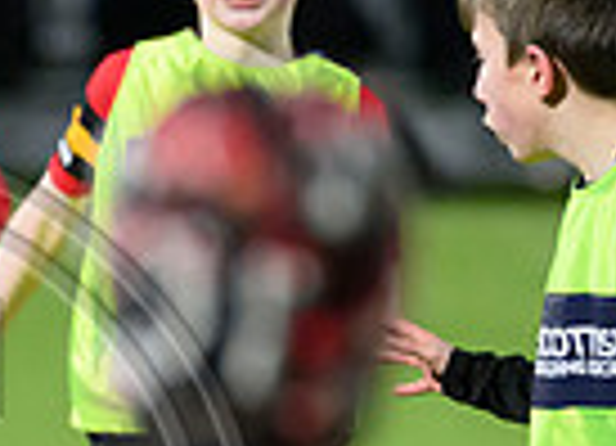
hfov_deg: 1.8
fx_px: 19725
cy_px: 641
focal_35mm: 1123
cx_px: -143
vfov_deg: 1.3
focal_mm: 200
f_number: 3.2
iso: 6400
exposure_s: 1/1600
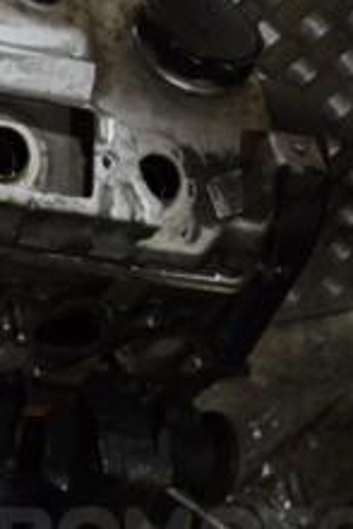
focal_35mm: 90
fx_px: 1322
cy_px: 224
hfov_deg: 14.3
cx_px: -170
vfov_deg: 22.6
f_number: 4
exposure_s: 1/30
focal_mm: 22
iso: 720
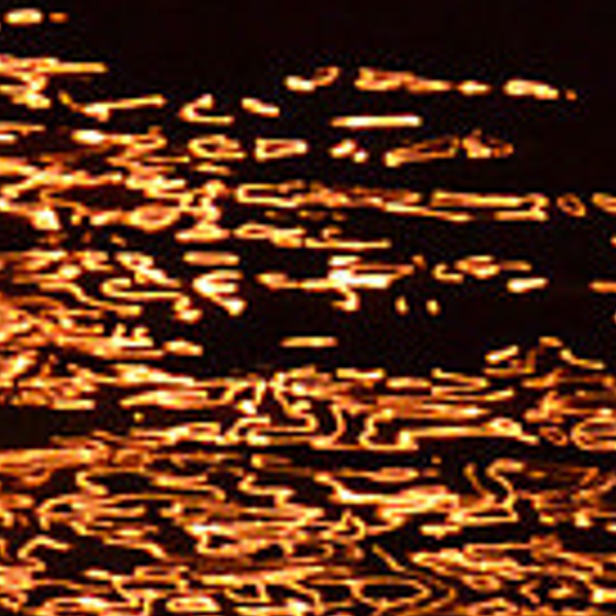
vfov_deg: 3.6
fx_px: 9543
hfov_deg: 3.7
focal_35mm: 474
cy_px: -1311
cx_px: 949
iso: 3200
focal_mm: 32
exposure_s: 1/3
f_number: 4.2
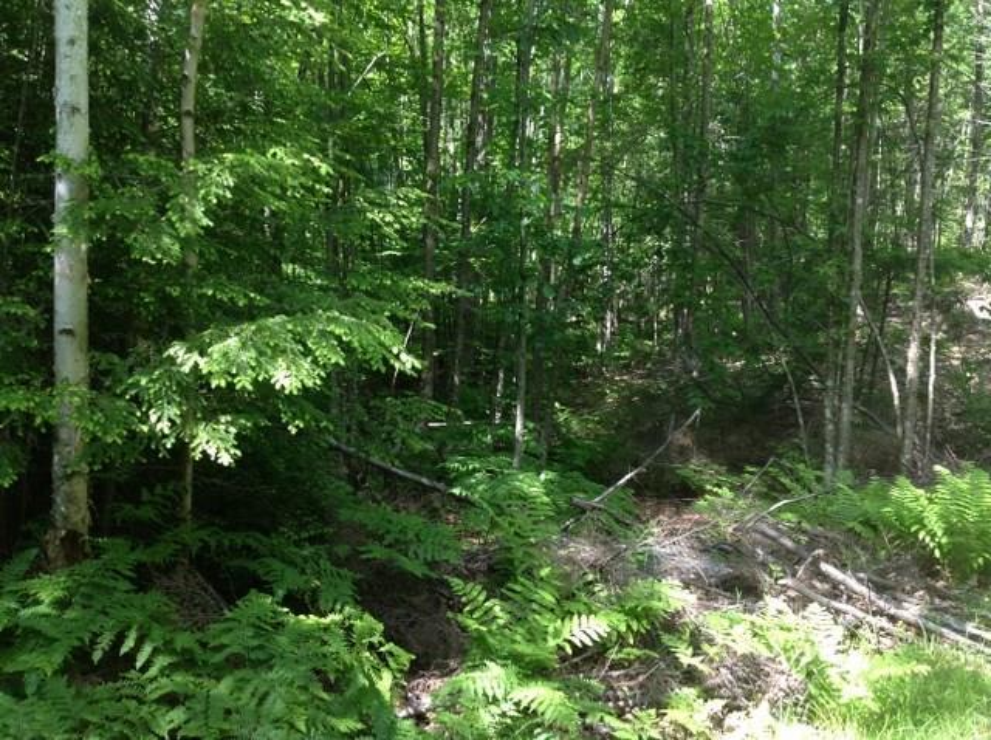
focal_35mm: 35
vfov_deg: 40.6
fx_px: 1000
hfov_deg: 52.7
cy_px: 370
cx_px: 496
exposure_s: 1/153
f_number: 2.4
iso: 50
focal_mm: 4.28
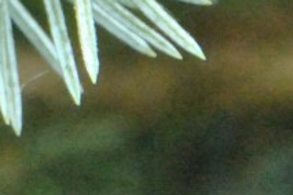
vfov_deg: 0.9
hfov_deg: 1.3
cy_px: -273
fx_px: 12491
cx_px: -452
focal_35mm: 1535
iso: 1600
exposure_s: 1/60
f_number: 13
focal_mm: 135
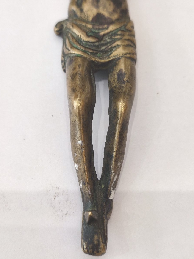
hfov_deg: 54.9
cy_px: 130
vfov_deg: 69.4
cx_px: 97
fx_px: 187
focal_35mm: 25
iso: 439
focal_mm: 6.04
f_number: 1.9
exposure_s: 1/33
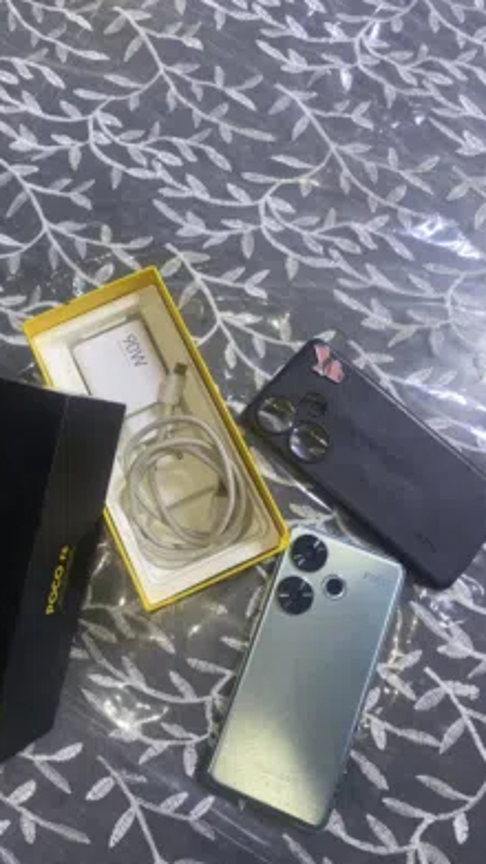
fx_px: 664
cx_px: 161
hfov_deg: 39.7
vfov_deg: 66.1
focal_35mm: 29
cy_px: 438
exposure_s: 1/17
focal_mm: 4.25
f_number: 1.8
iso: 40
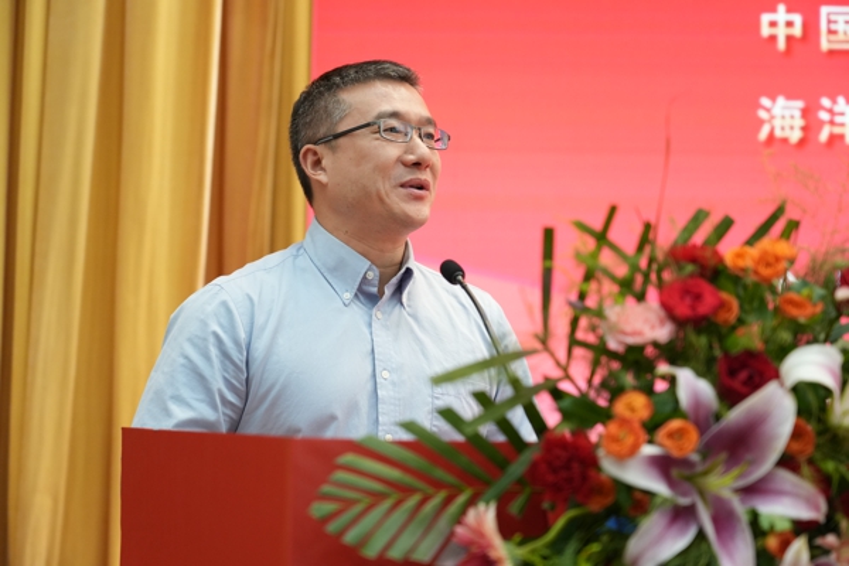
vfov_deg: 20.6
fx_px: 1556
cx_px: 424
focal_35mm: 66
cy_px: 283
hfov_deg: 30.5
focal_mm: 66
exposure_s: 1/160
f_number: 4
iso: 2500
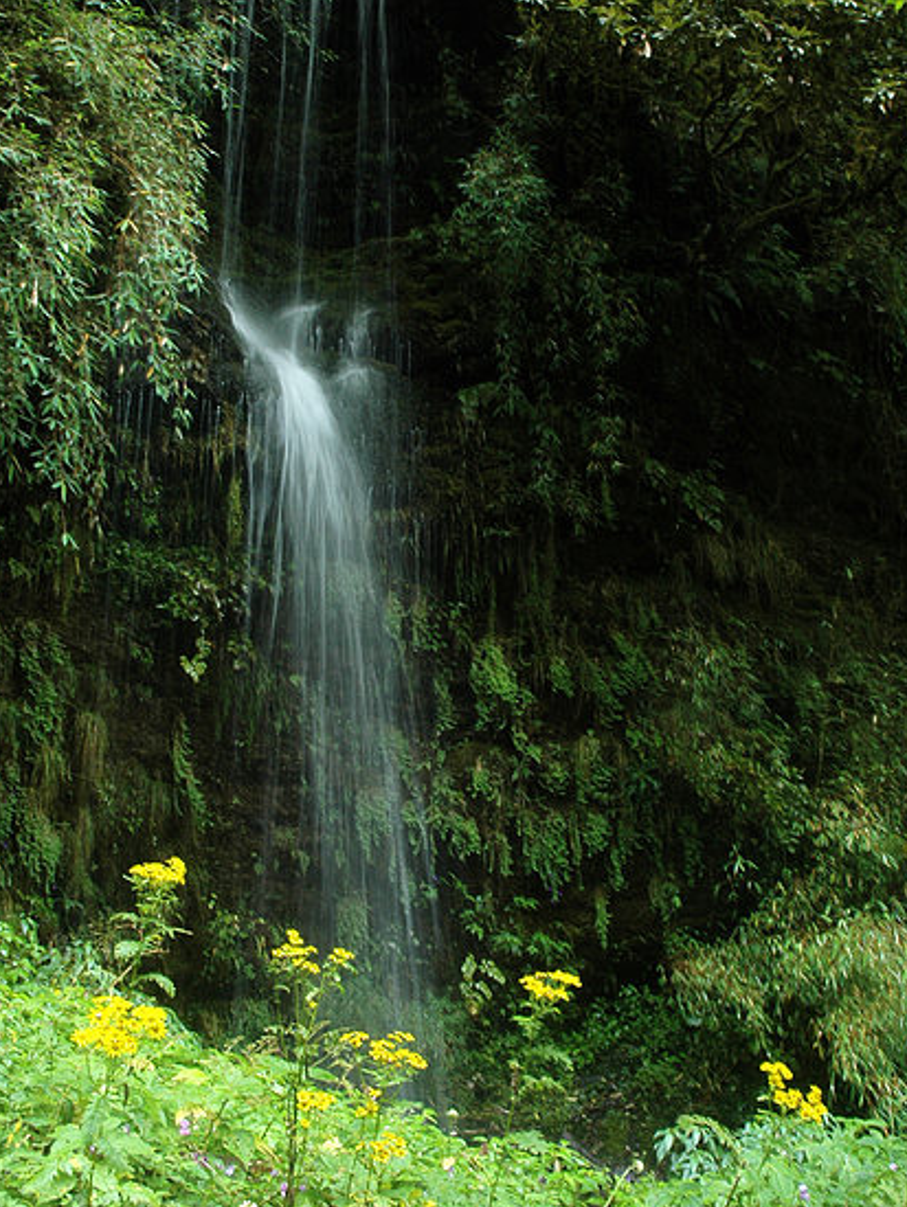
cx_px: 462
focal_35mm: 44
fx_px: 1536
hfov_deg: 32.9
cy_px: 535
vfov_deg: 42.9
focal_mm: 24
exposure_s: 1/8
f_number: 16
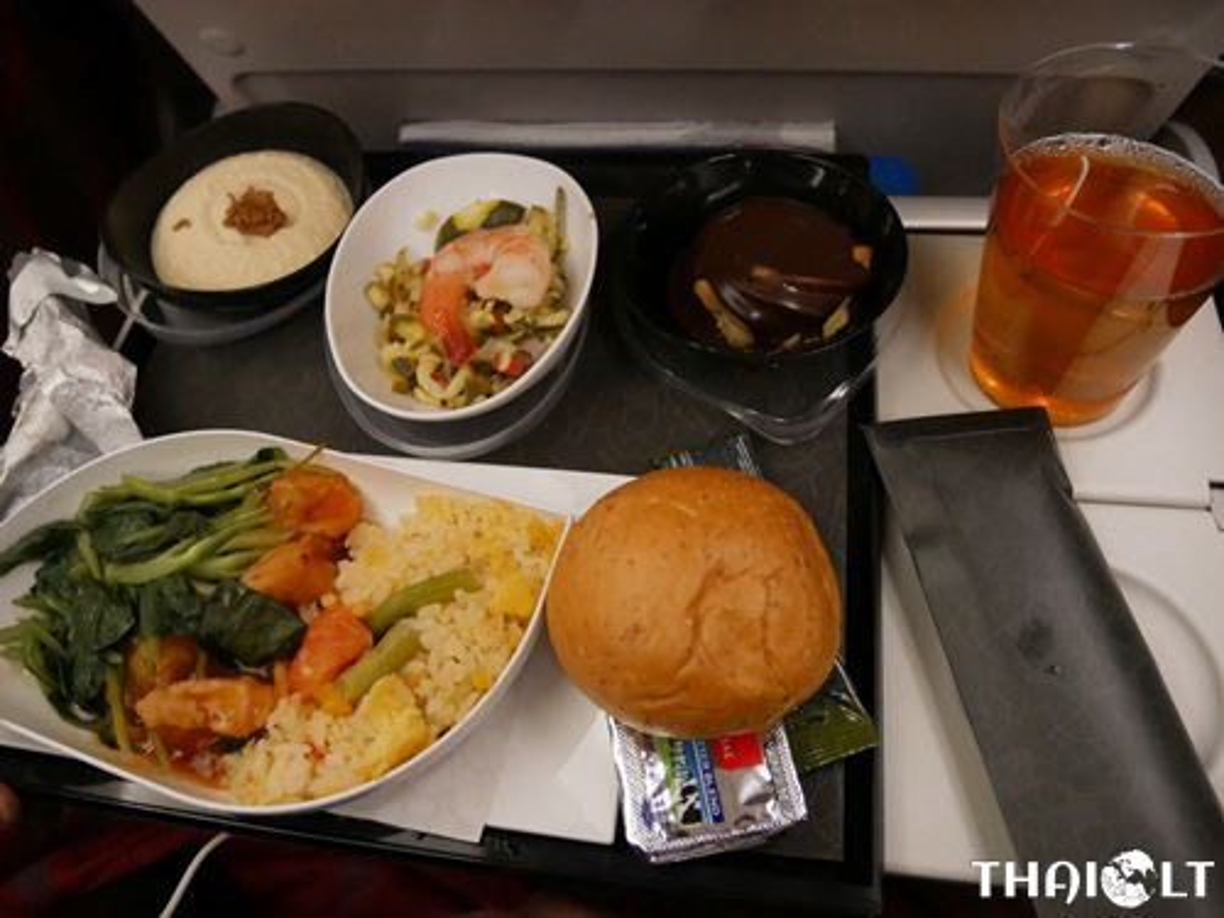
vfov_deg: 56.8
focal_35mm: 24
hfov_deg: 71.6
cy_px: 459
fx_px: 849
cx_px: 612
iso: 3200
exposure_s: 1/8
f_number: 3.5
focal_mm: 12
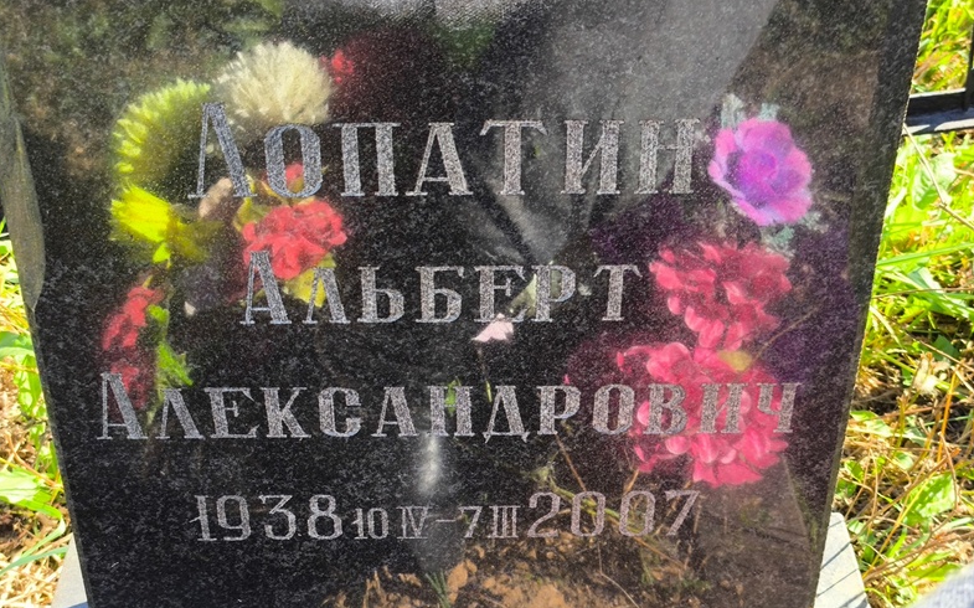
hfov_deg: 37.5
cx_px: 487
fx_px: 1433
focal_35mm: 54
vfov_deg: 23.9
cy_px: 328
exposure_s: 1/158
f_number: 1.7
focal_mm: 4.71
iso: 50
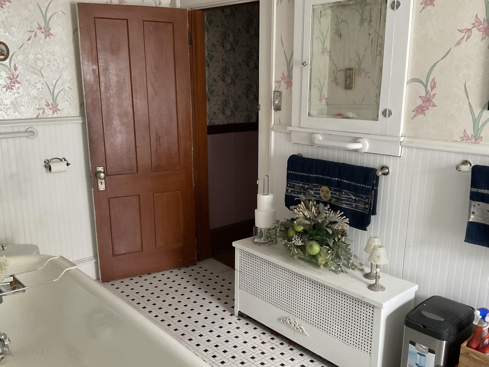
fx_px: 466
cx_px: 252
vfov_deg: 42.9
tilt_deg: -14.3
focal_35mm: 33
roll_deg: -0.4
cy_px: 200
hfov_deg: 55.3
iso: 200
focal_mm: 3
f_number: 1.8
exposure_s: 1/40
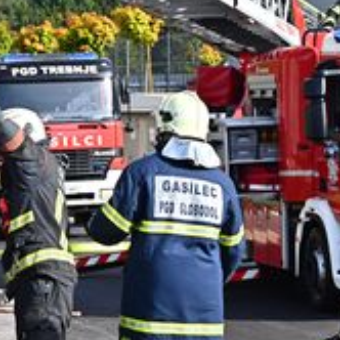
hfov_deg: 9.1
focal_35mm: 189
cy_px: 197
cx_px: -74
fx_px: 2100
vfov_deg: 9.3
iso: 1600
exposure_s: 1/1250
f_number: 13
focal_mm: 82
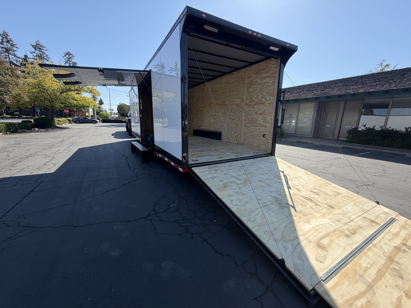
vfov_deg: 85.7
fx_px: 166
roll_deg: -2.3
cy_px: 154
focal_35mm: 14
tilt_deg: -11.0
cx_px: 206
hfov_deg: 102.1
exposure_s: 1/770
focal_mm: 2.22
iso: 32
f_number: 2.2
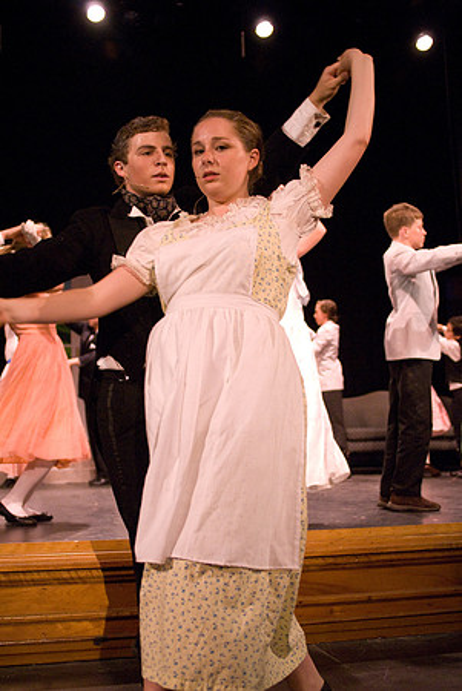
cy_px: 346
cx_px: 231
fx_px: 893
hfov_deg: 29.0
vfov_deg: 42.3
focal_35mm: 46
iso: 1600
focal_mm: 31
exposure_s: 1/160
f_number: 2.8
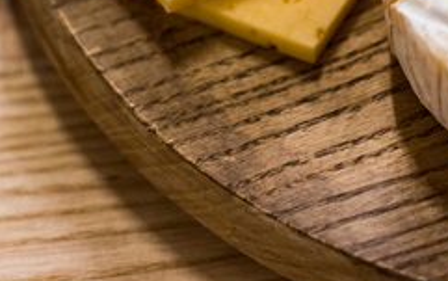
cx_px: 534
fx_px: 2065
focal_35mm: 169
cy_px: -154
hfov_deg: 12.1
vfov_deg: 7.6
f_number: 2.5
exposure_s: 1/125
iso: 400
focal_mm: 50
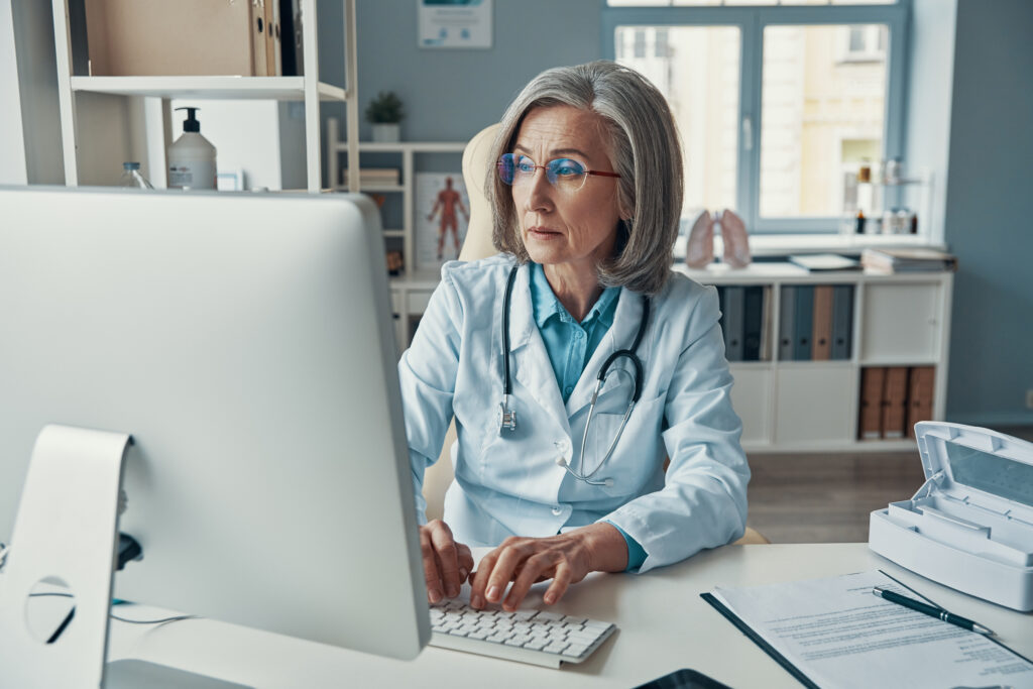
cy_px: 344
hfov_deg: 48.5
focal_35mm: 40
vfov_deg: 33.4
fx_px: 1148
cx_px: 516
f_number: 3.5
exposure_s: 1/100
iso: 640
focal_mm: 40
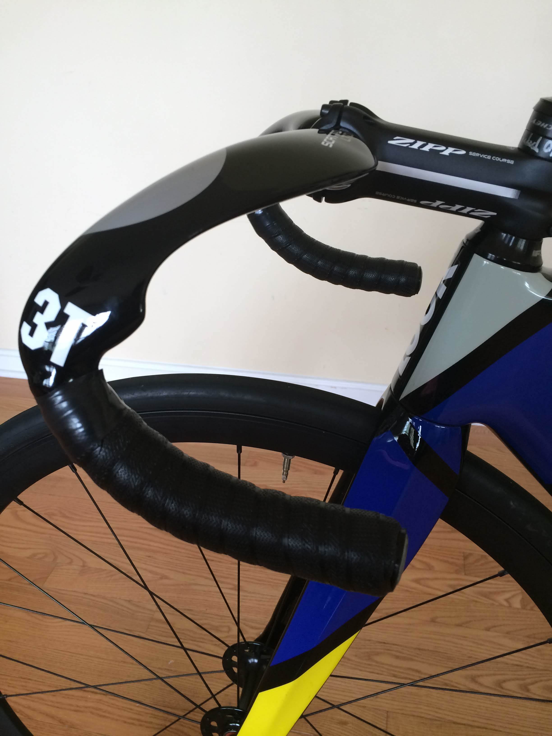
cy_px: 368
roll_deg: +0.9
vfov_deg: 61.7
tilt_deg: -31.3
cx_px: 276
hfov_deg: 48.2
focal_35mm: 29
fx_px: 617
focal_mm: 4.15
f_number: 2.2
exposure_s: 1/30
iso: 80
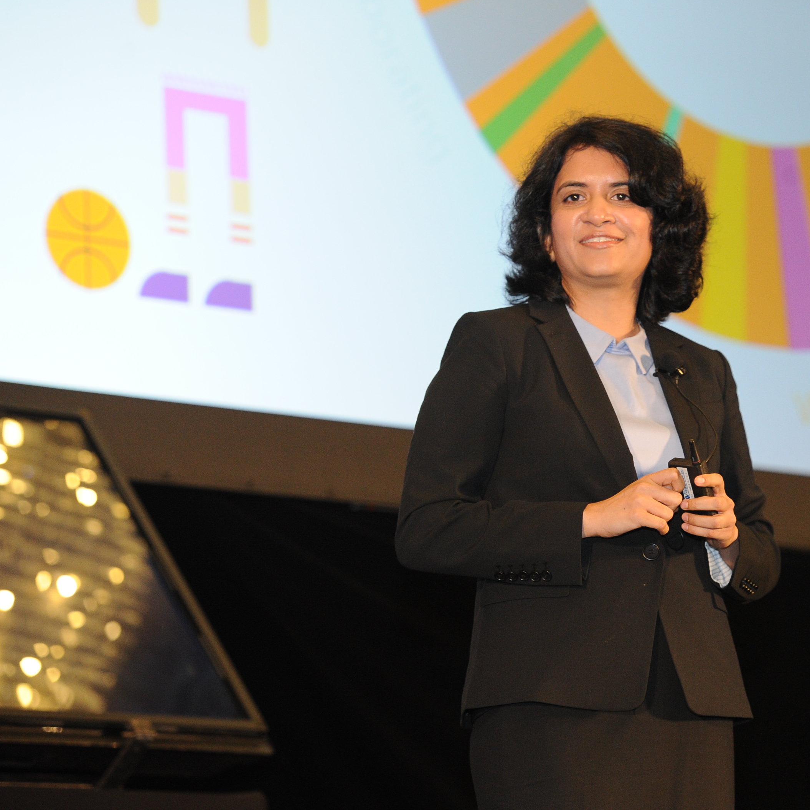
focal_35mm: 173
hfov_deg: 10.1
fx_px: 4580
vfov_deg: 10.1
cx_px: 581
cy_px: 404
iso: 3200
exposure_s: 1/100
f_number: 4
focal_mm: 135
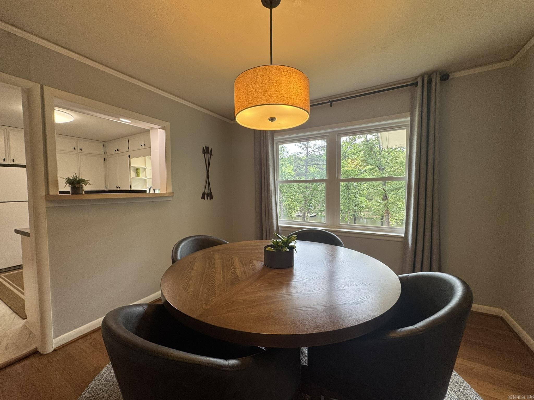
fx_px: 216
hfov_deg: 102.1
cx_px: 267
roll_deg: -0.7
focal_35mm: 14
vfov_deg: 85.7
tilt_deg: -4.3
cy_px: 200
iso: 100
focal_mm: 2.22
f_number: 2.2
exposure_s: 1/120
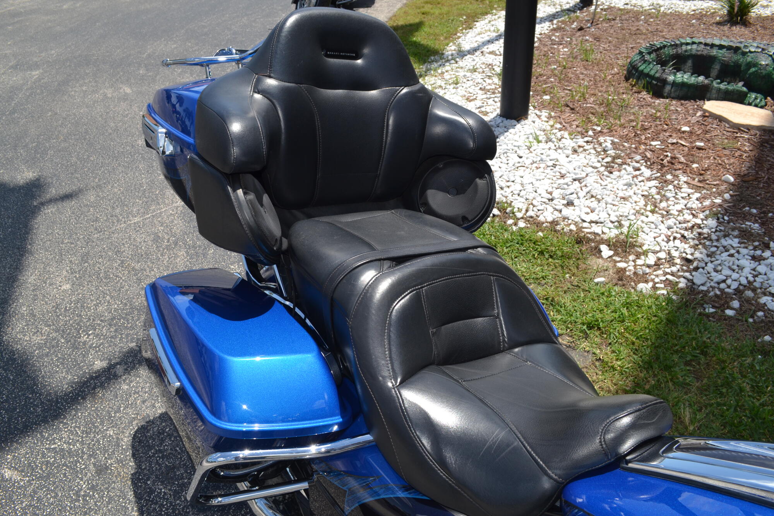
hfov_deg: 67.4
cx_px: 387
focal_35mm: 27
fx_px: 580
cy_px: 258
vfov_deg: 47.9
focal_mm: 18
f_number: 8
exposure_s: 1/200
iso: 100
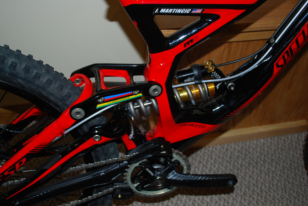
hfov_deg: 51.9
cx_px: 151
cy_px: 106
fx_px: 317
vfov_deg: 36.0
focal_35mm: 37
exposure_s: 1/60
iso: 200
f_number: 4.2
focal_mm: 24
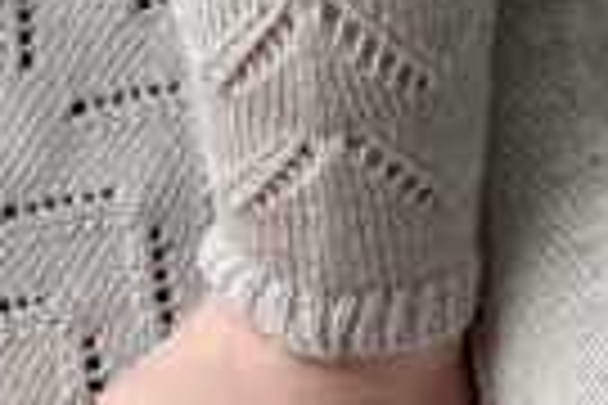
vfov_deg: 5.1
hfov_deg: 7.7
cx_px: 405
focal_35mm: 267
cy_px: -254
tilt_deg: -62.5
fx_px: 4509
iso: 125
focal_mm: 6
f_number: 2
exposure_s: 1/122
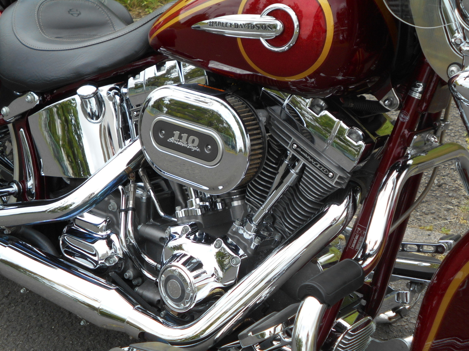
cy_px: 176
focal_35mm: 58
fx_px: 786
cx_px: 234
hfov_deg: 33.2
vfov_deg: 25.2
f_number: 4.9
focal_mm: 10
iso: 110
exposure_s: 1/250
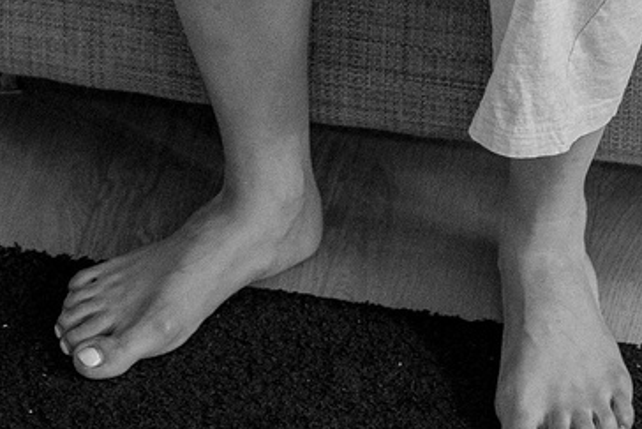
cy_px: -548
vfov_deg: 5.4
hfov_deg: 8.4
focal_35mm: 246
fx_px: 4389
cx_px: 242
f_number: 2
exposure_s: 1/160
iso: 800
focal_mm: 35
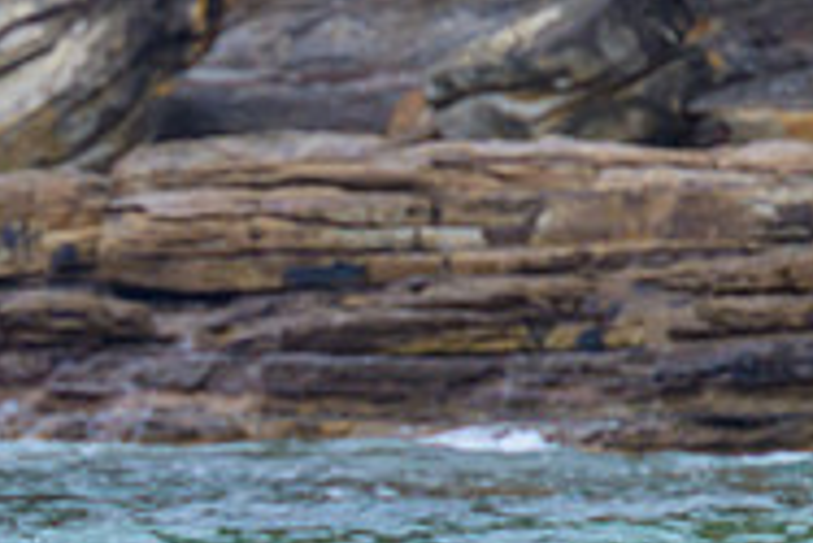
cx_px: -148
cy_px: 662
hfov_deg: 1.2
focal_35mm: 1739
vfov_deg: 0.8
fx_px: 39302
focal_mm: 560
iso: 560
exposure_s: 1/2000
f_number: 8
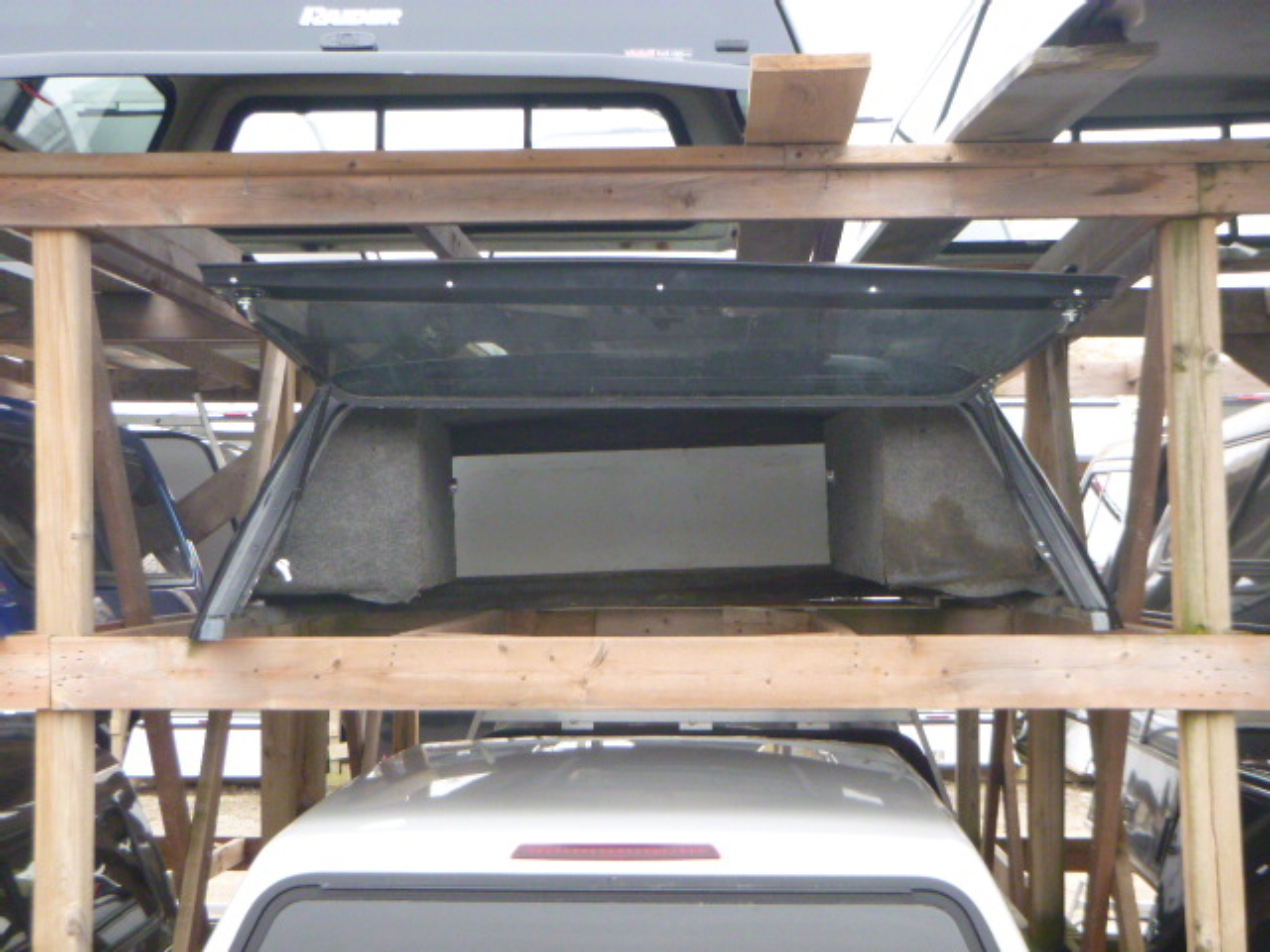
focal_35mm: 50
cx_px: 635
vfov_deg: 29.1
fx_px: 1834
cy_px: 476
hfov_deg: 38.2
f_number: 4.9
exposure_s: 1/125
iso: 400
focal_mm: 9
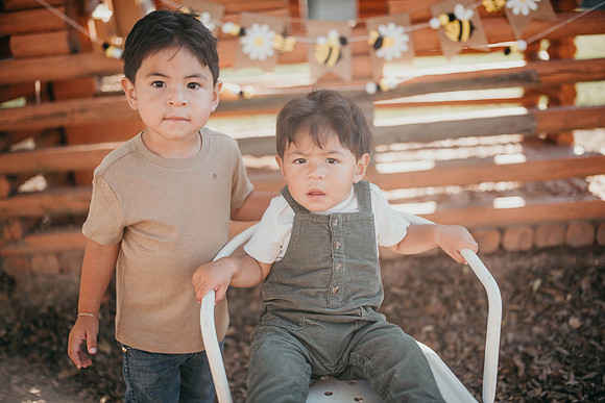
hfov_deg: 54.4
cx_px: 302
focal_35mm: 35
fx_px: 588
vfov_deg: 37.9
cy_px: 202
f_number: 1.6
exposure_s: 1/1600
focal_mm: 35
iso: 64
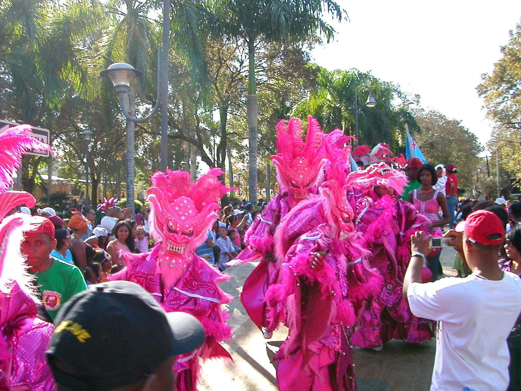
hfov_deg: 50.1
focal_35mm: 37
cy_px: 196
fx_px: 557
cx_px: 260
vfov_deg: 38.7
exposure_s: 1/317
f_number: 2.7
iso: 100
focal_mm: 5.6
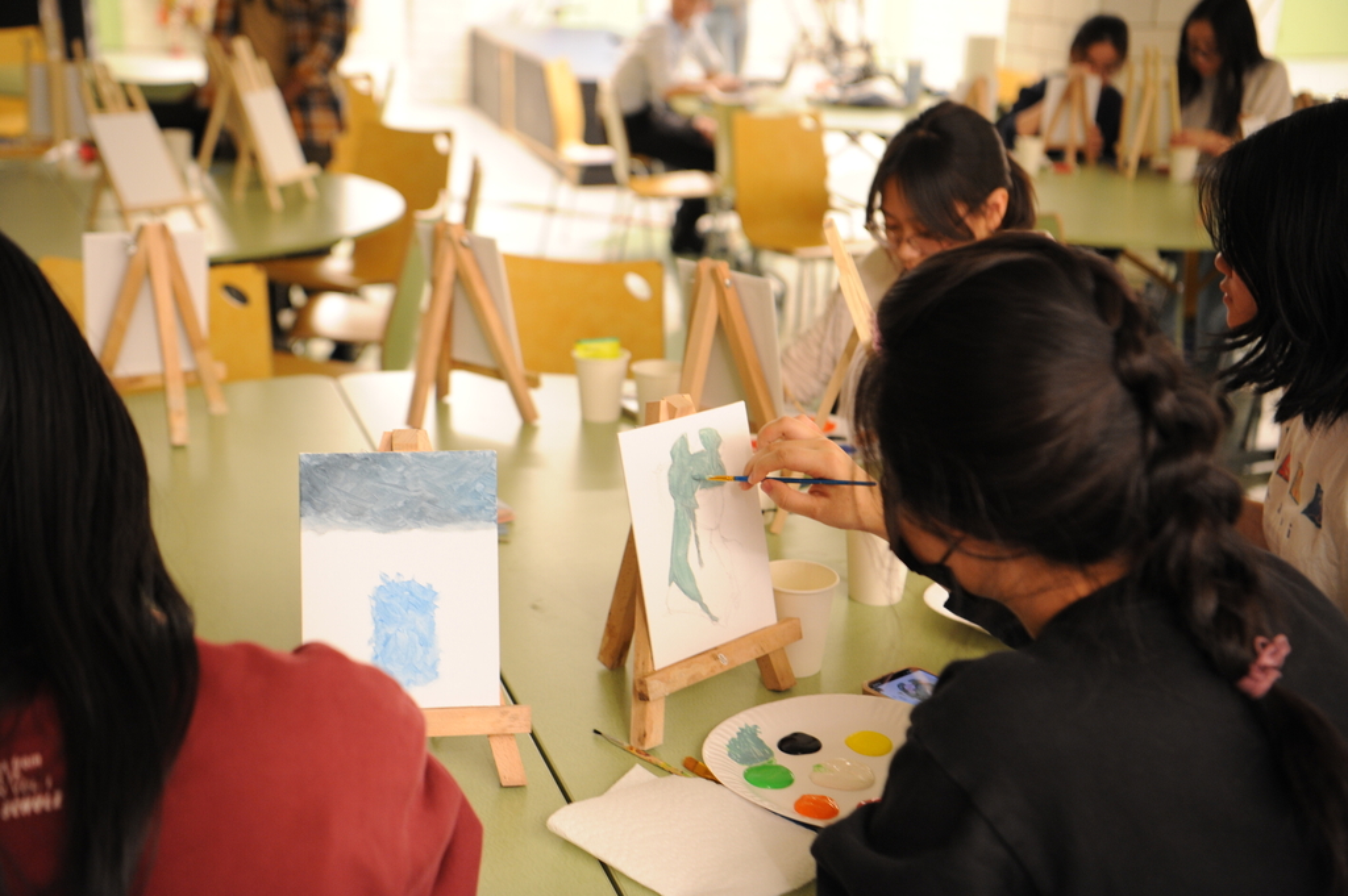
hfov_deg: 43.6
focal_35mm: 45
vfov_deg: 29.8
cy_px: 448
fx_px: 1684
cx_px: 674
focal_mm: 45
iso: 1250
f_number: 3.5
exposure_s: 1/50
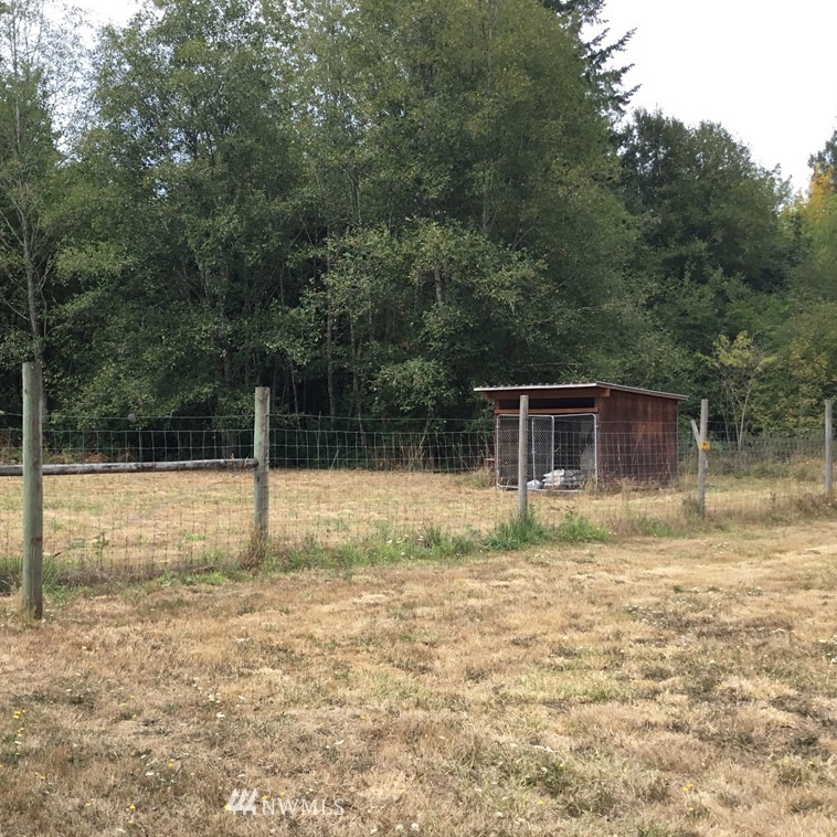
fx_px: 1012
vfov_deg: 44.9
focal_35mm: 37
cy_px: 420
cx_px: 287
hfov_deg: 44.4
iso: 25
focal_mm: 3.3
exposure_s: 1/458
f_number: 2.4
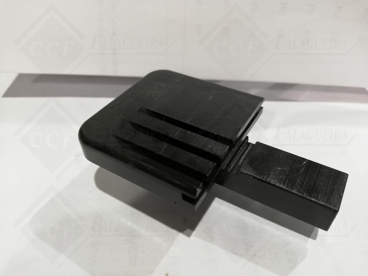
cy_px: 138
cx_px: 184
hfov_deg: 67.3
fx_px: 276
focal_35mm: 26
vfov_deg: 53.1
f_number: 2.2
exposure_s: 1/33.3
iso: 320
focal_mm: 3.81
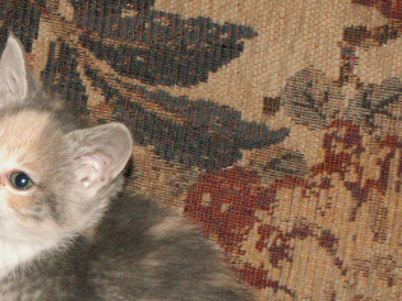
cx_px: 8
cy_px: 292
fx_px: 1463
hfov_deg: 15.4
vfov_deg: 11.6
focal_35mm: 126
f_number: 3.2
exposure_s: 1/40
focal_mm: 10.28
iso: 160
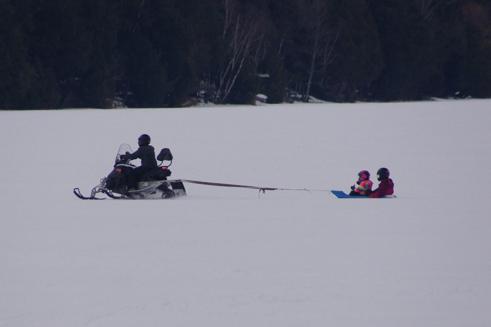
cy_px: 164
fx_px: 5113
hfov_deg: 5.5
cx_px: 246
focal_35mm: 375
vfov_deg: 3.7
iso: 500
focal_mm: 250
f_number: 6.3
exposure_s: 1/400
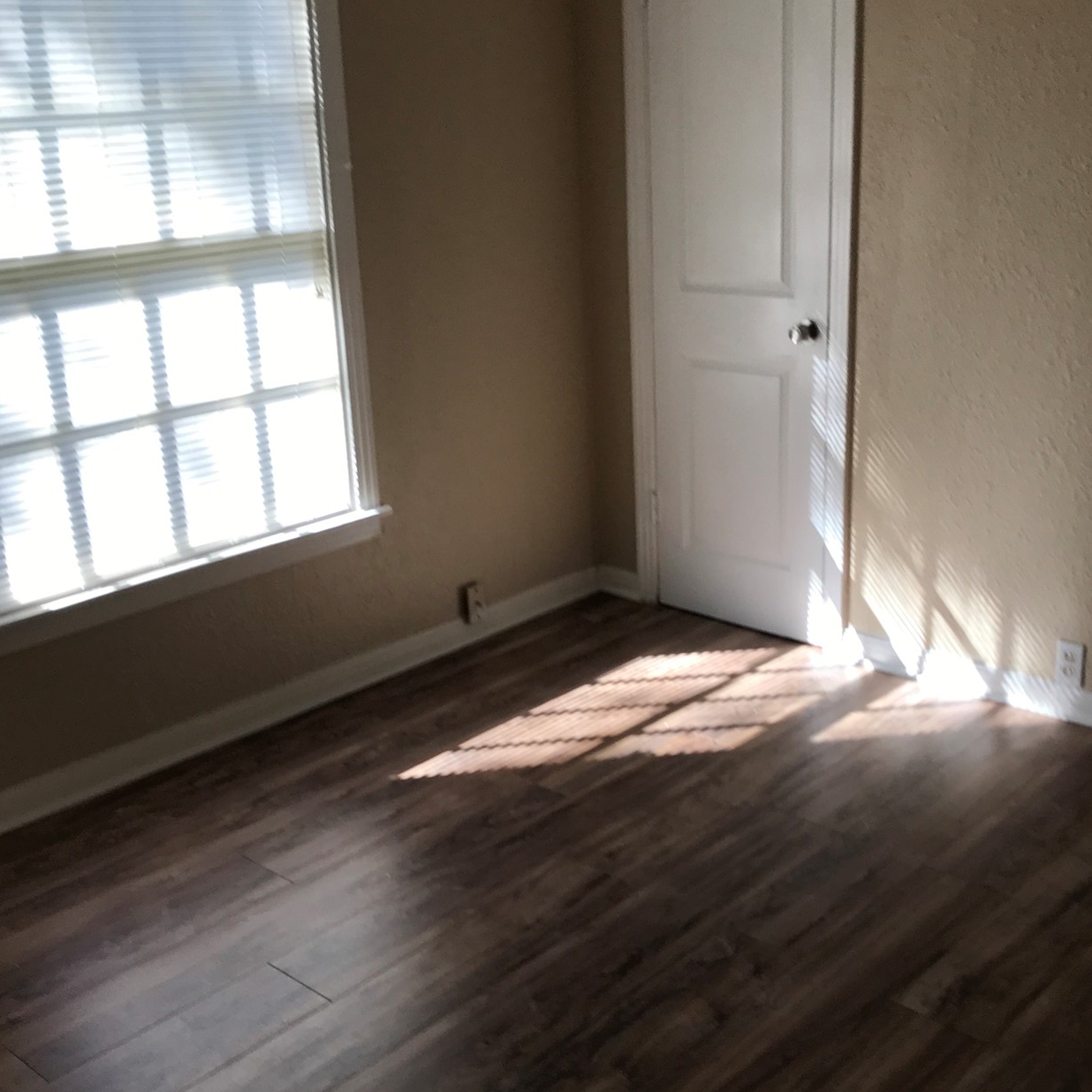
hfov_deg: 40.9
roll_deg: +3.0
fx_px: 1463
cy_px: 564
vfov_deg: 40.9
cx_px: 603
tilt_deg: -14.5
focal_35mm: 41
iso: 20
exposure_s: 1/168
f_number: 1.8
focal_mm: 3.99
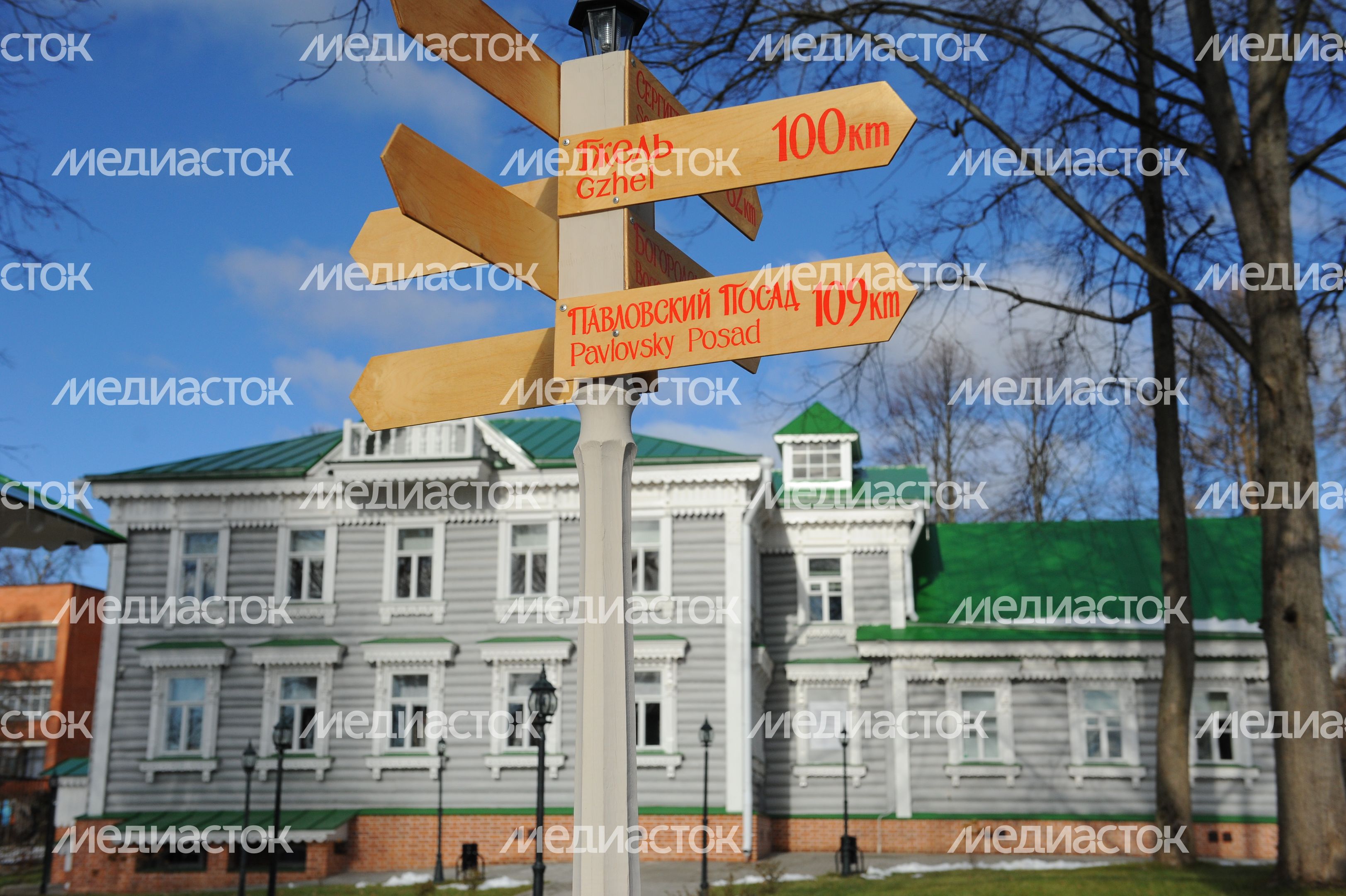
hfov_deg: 43.6
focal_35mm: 45
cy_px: 448
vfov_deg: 29.8
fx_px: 1681
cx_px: 673
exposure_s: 1/5000
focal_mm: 45
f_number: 5.6
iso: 800
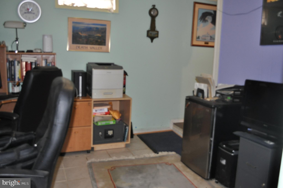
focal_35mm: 30
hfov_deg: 62.0
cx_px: 142
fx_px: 236
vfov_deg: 43.5
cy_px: 94
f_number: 3.8
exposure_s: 1/60
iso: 800
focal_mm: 20
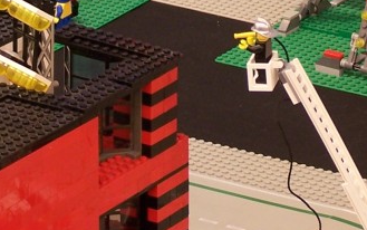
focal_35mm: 310
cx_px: 243
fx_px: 3102
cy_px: -195
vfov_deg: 4.2
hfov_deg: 6.8
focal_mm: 15.6
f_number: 3.2
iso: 80
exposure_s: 1/2
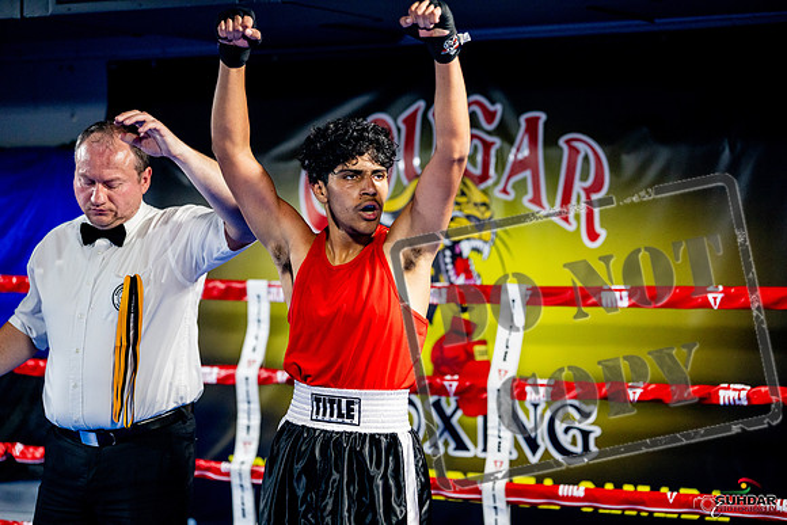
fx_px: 1727
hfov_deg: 25.7
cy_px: 262
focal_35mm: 79
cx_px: 394
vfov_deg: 17.3
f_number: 2
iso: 4000
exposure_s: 1/1000
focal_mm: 79
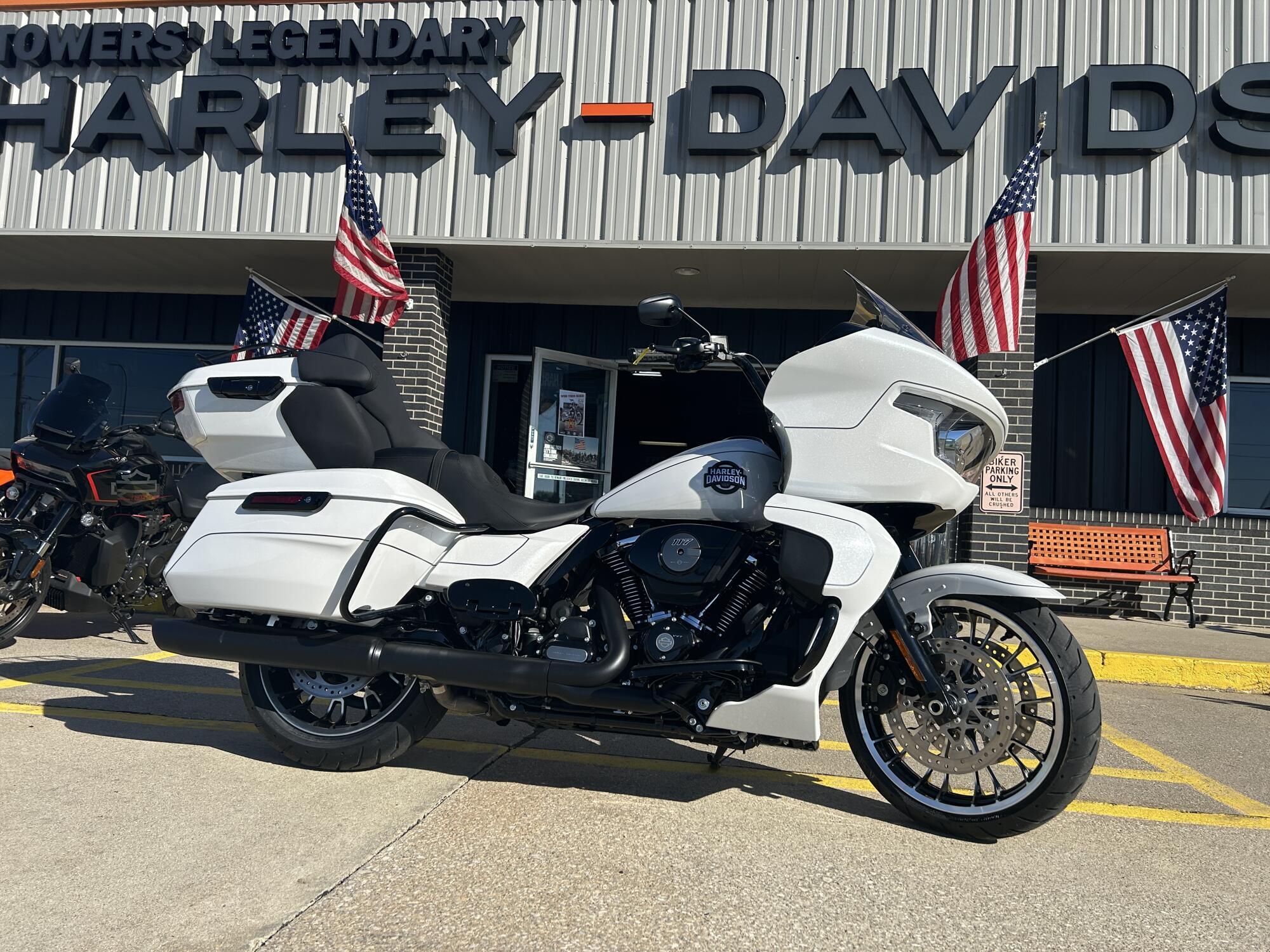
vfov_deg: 53.1
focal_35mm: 26
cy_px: 476
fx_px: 954
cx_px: 635
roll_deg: -2.5
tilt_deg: +3.1
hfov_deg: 67.3
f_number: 1.5
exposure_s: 1/5319
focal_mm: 5.7
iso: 50
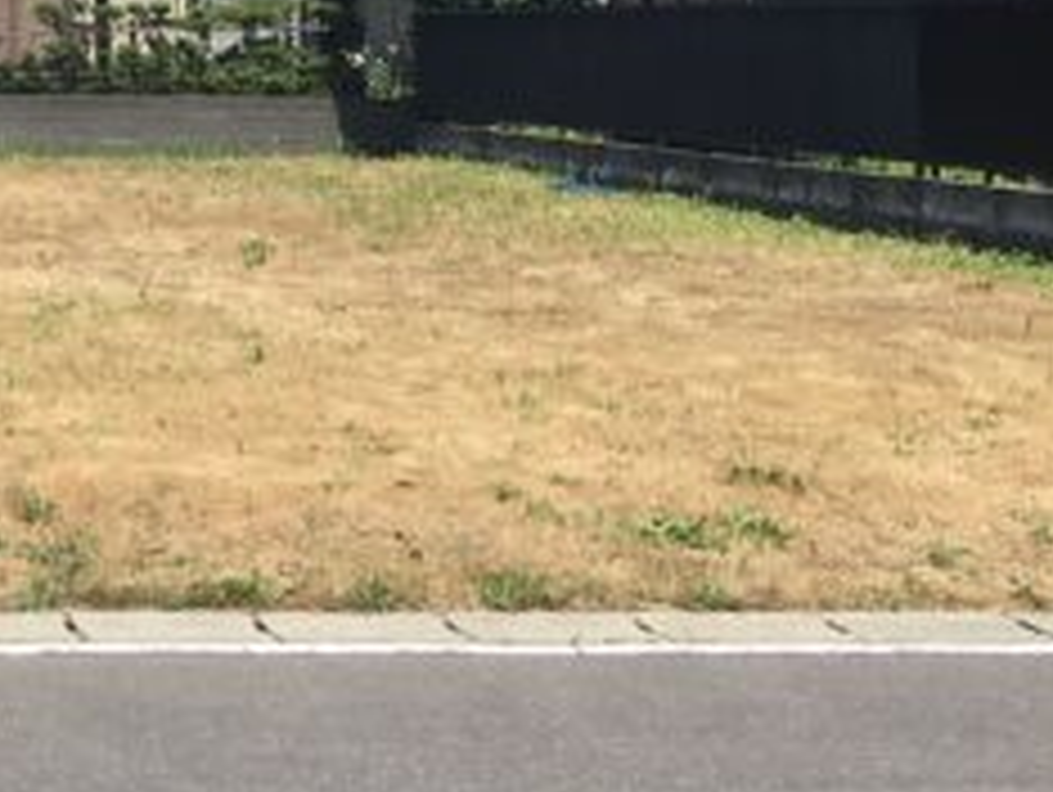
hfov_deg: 18.5
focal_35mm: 95
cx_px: -477
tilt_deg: +5.9
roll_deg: +0.0
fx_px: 2893
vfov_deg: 15.0
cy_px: -162
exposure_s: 1/1451
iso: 25
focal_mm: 4.15
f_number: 2.2
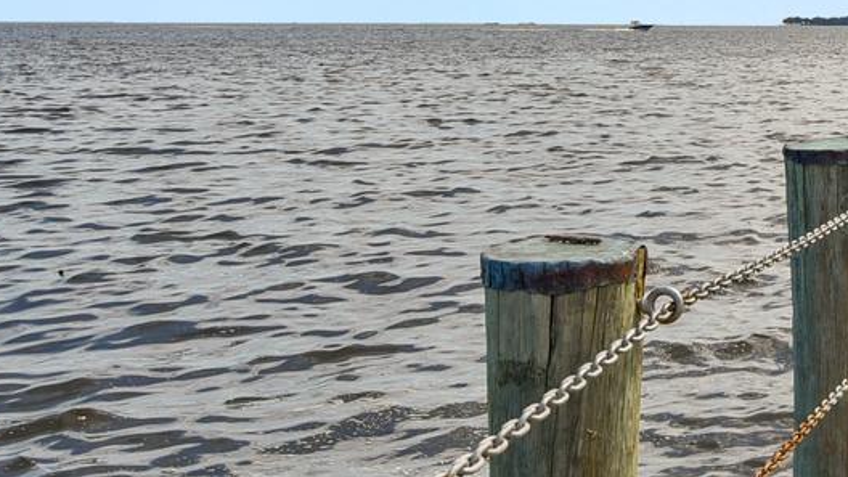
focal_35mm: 65
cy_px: 35
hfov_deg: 28.0
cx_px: 1033
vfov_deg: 18.2
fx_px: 1462
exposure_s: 1/250
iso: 100
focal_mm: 16
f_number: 8
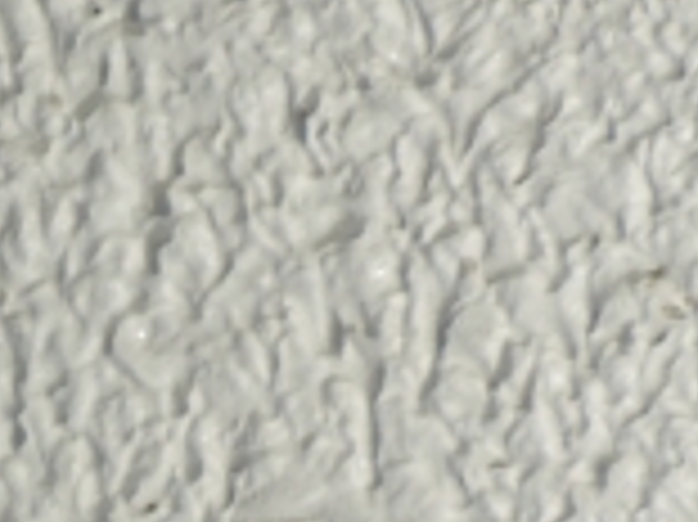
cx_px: -464
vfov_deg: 11.1
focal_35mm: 128
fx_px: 2579
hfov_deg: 14.1
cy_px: 774
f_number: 3.6
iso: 80
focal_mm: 5.8
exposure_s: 1/1250
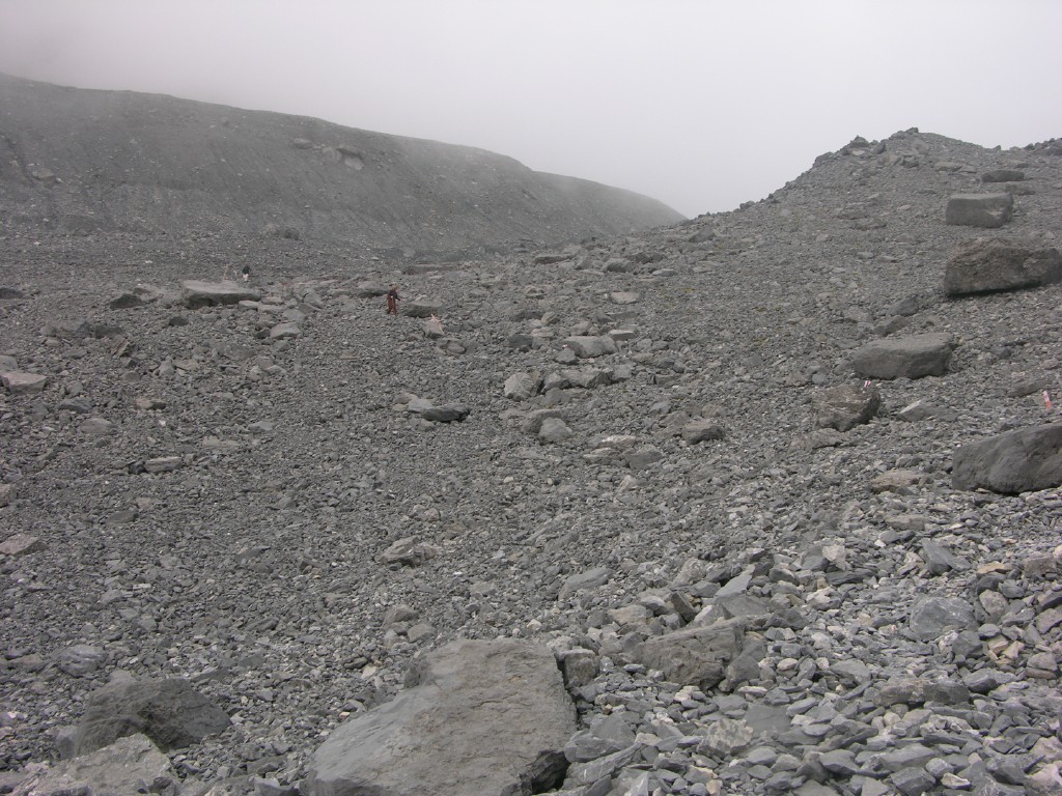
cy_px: 398
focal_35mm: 35
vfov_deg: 40.7
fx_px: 1074
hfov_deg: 52.6
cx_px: 531
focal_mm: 8.9
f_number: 4.5
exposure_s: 1/122
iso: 50
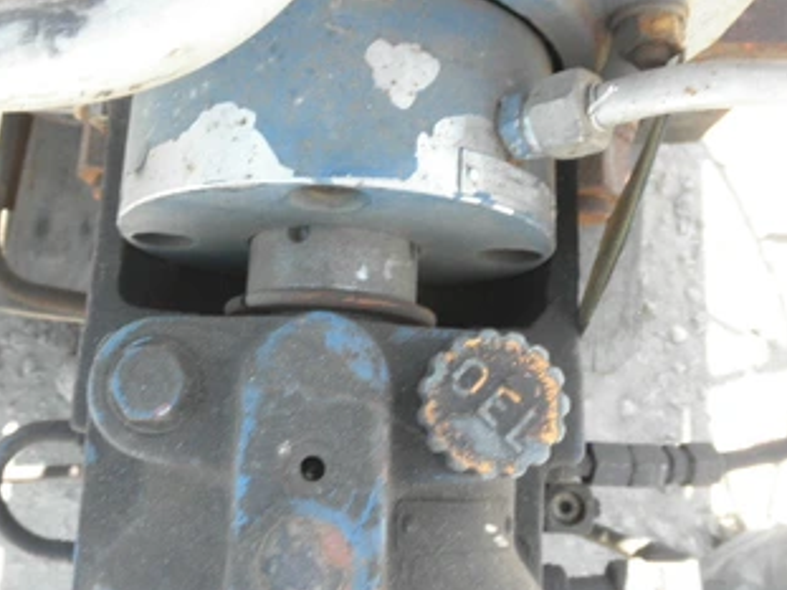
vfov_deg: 39.5
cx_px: 291
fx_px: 818
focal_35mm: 36
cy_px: 235
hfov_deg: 50.8
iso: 64
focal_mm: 5
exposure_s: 1/40
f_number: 3
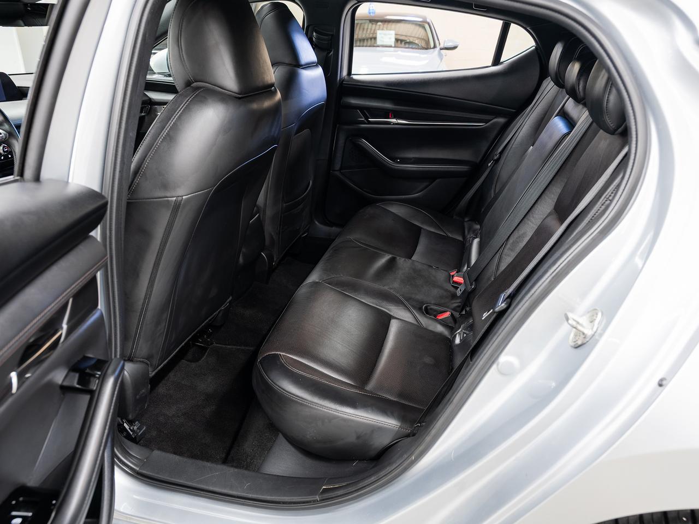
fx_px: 524
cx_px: 350
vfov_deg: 53.1
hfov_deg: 67.4
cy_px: 262
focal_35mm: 26
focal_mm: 24
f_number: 5.6
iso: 100
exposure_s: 1.3
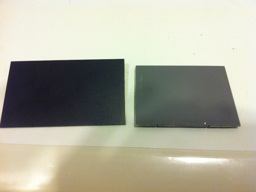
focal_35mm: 35
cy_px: 96
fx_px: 259
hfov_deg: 52.7
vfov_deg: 40.6
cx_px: 128
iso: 250
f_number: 2.8
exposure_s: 1/15
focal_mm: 3.85
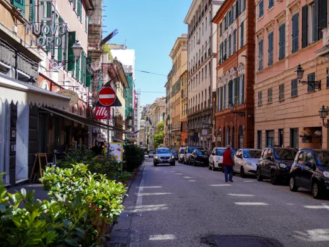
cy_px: 126
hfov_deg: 37.1
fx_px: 490
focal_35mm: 52
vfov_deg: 28.3
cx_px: 175
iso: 100
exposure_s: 1/250
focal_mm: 31
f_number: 5.6
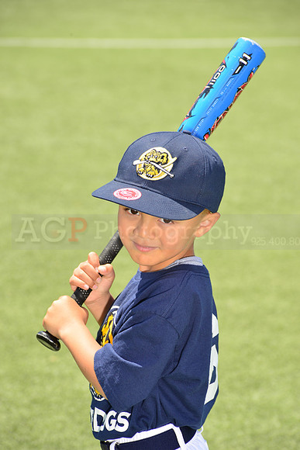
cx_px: 150
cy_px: 225
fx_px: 2498
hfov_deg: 6.9
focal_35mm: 200
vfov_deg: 10.3
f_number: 11
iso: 250
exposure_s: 1/250
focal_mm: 200
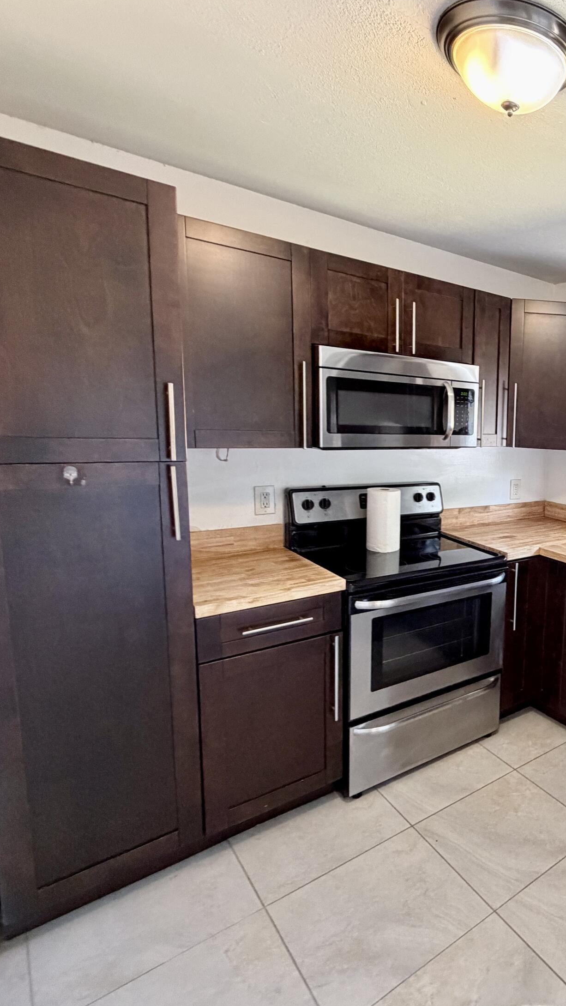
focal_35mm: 21
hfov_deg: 43.7
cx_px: 596
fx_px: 560
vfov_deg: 83.8
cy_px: 498
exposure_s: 1/60
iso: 400
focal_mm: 2.22
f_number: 2.2
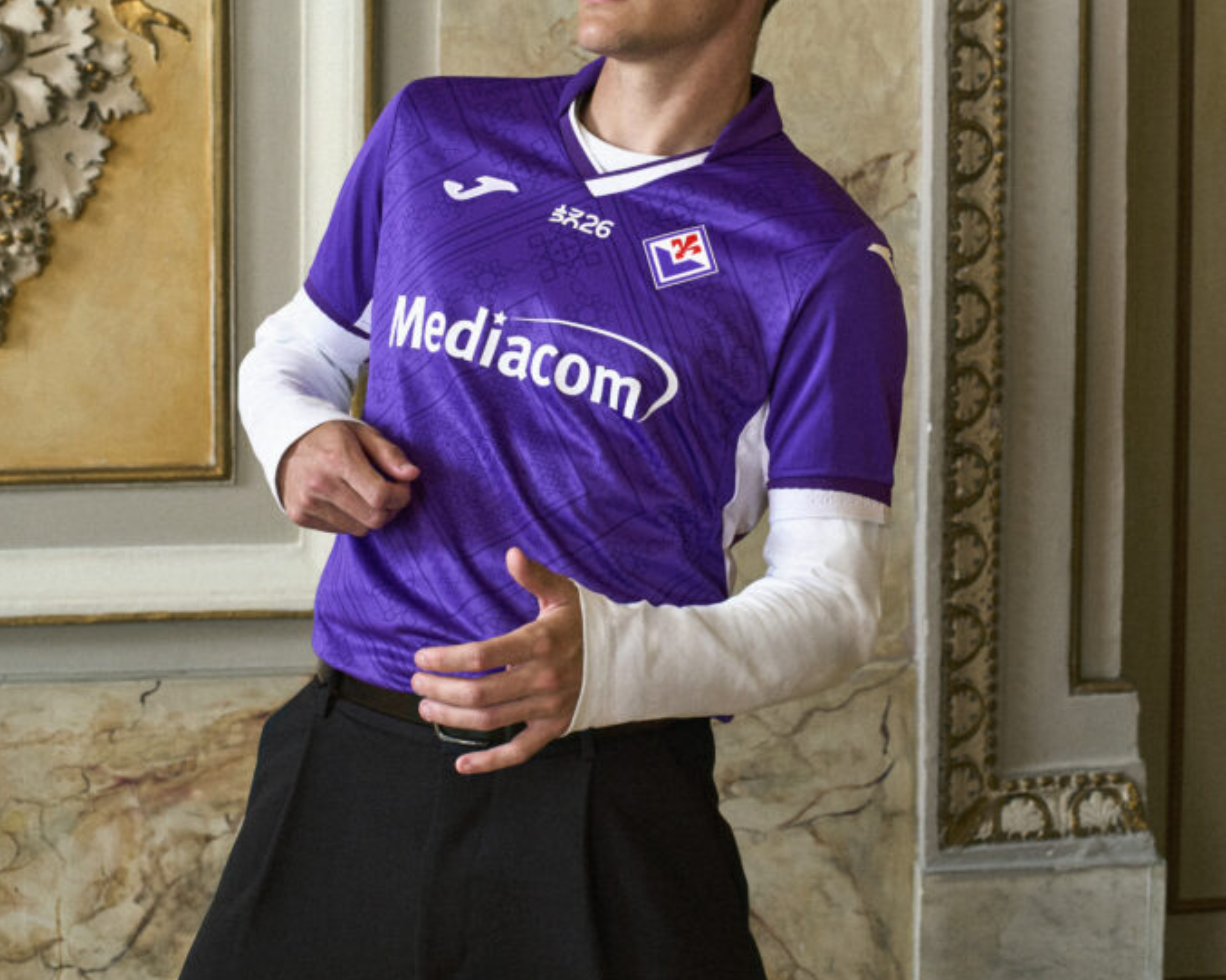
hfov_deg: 26.8
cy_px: 203
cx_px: 613
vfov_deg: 21.3
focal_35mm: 71
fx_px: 2575
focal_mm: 50
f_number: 7.1
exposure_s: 1/160
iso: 800
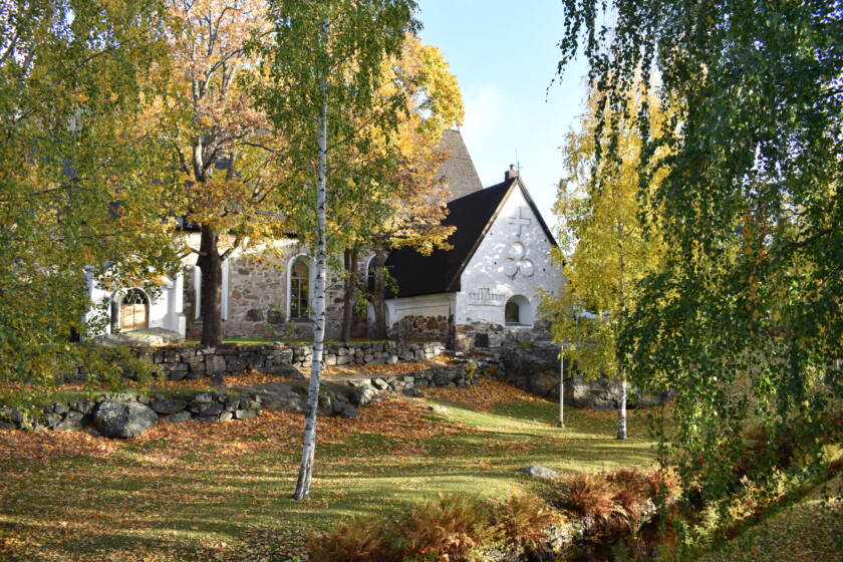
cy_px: 281
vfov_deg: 47.9
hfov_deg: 67.4
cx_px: 422
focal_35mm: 27
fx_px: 632
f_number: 6.3
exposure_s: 1/160
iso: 200
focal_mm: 18
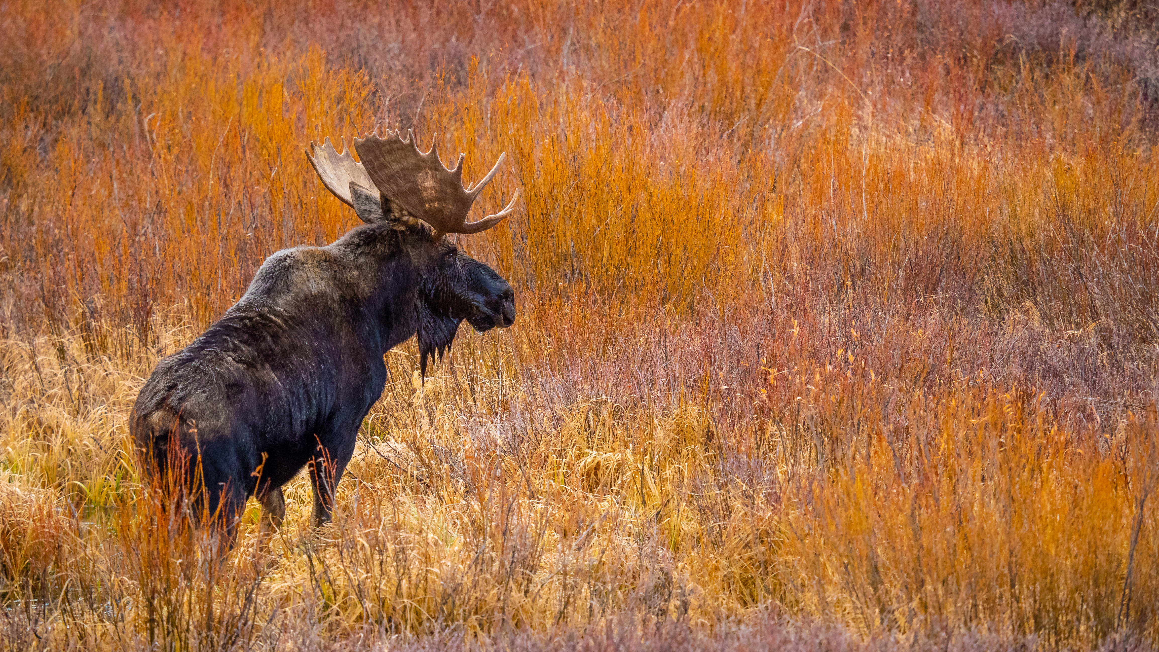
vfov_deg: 2.6
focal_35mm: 459
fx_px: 14106
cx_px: 579
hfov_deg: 4.7
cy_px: 296
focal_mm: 210
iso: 640
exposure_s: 1/250
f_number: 4
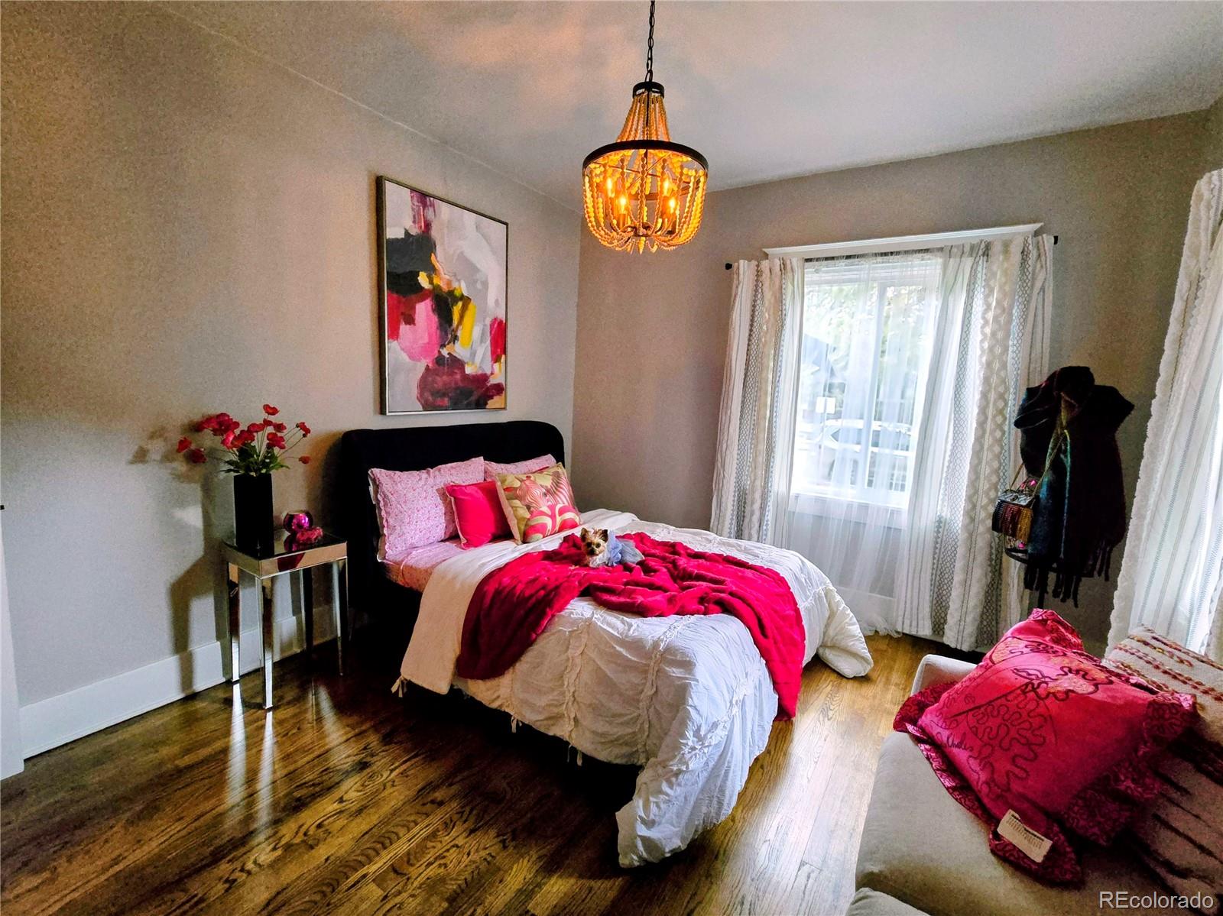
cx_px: 612
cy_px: 458
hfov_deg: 106.2
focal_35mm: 13
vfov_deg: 89.9
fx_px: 459
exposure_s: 1/60
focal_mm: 2.2
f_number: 2.2
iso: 1250
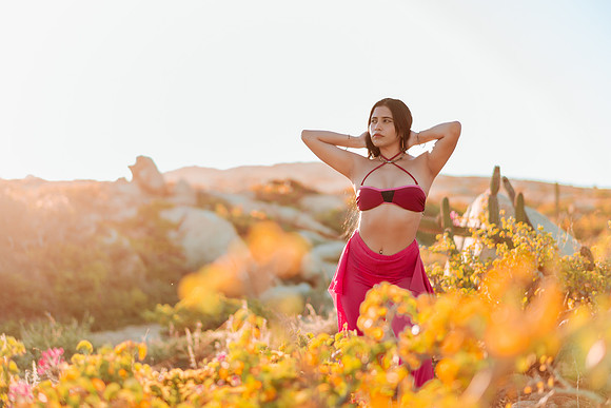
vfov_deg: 23.4
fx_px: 985
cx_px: 306
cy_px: 204
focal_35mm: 58
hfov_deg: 34.5
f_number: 1.8
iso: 50
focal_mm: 58
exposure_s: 1/1250
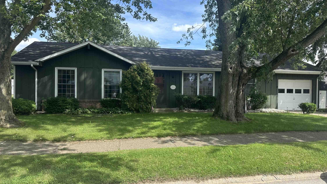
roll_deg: -0.6
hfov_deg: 69.9
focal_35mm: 27
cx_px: 165
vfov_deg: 42.9
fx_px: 234
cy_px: 93
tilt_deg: -0.7
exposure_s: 1/1949
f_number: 1.78
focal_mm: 6.86
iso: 80
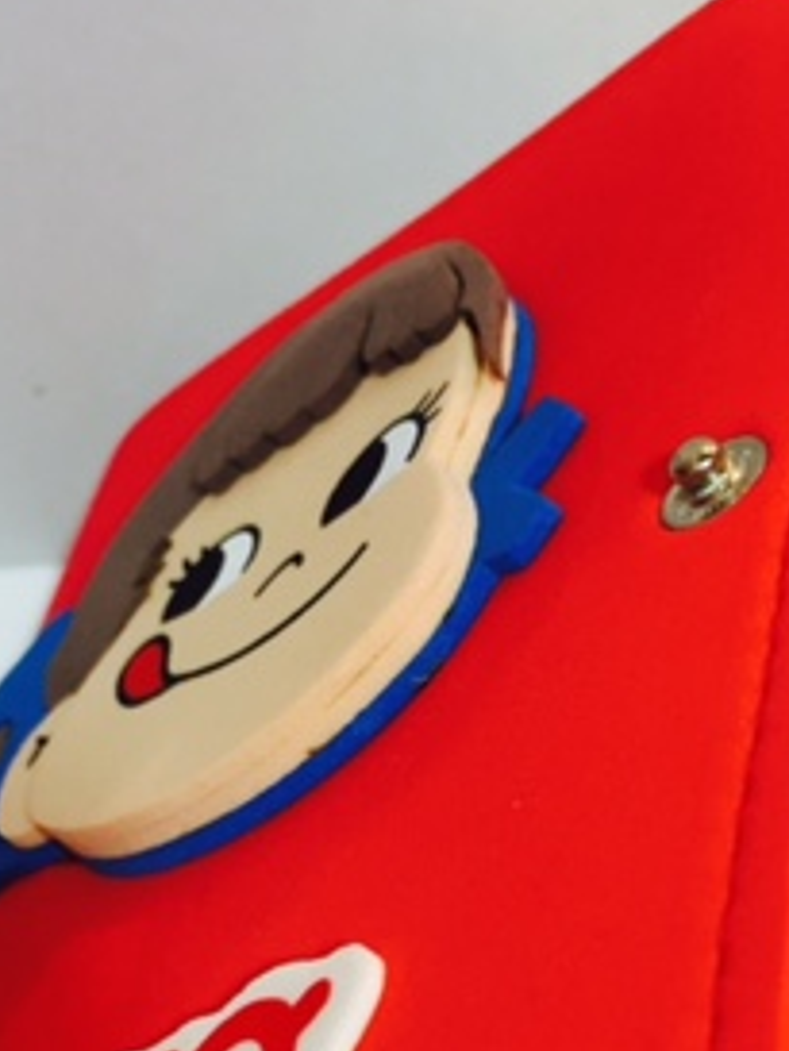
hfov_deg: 21.6
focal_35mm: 68
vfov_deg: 27.3
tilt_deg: -55.3
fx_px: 2065
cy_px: 997
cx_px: 450
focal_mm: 4.15
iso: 100
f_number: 2.2
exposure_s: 1/33
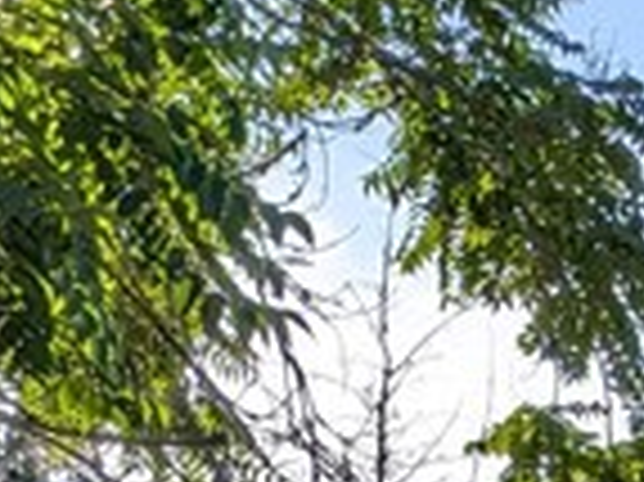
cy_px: 1162
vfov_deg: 8.0
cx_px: 1689
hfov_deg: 9.7
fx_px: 3197
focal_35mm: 172
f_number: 1.7
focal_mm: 4.53
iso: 30
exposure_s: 1/1433
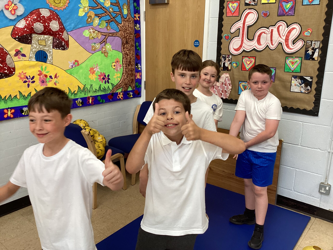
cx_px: 166
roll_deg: -0.2
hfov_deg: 58.4
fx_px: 298
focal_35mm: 31
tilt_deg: -17.0
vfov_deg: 45.4
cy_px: 125
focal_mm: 3.3
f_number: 2.4
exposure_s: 1/50
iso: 80
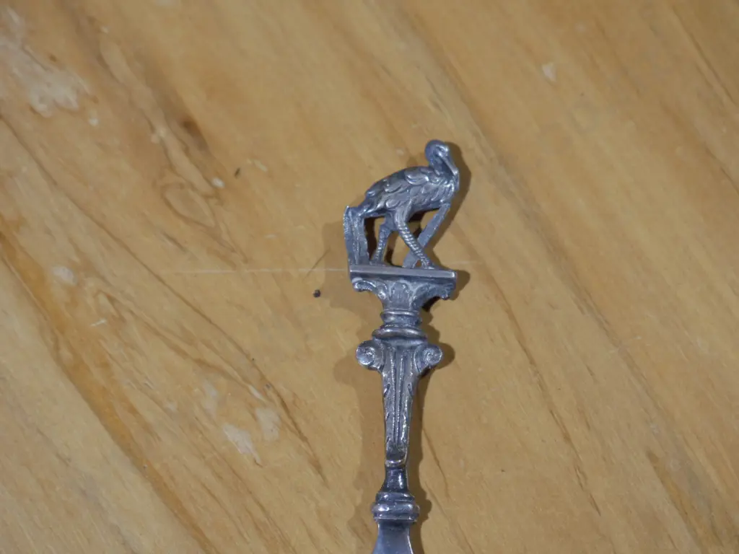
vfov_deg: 17.6
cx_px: 370
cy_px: 277
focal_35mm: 84
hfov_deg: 23.3
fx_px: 1793
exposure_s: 1/100
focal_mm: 42
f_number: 7.1
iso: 1250
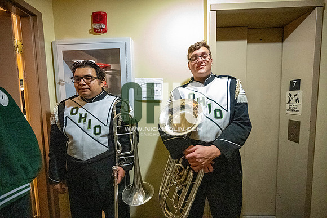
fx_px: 127
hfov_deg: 104.2
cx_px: 164
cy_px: 109
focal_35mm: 14
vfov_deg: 81.2
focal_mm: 14
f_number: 4
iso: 25600
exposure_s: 1/160
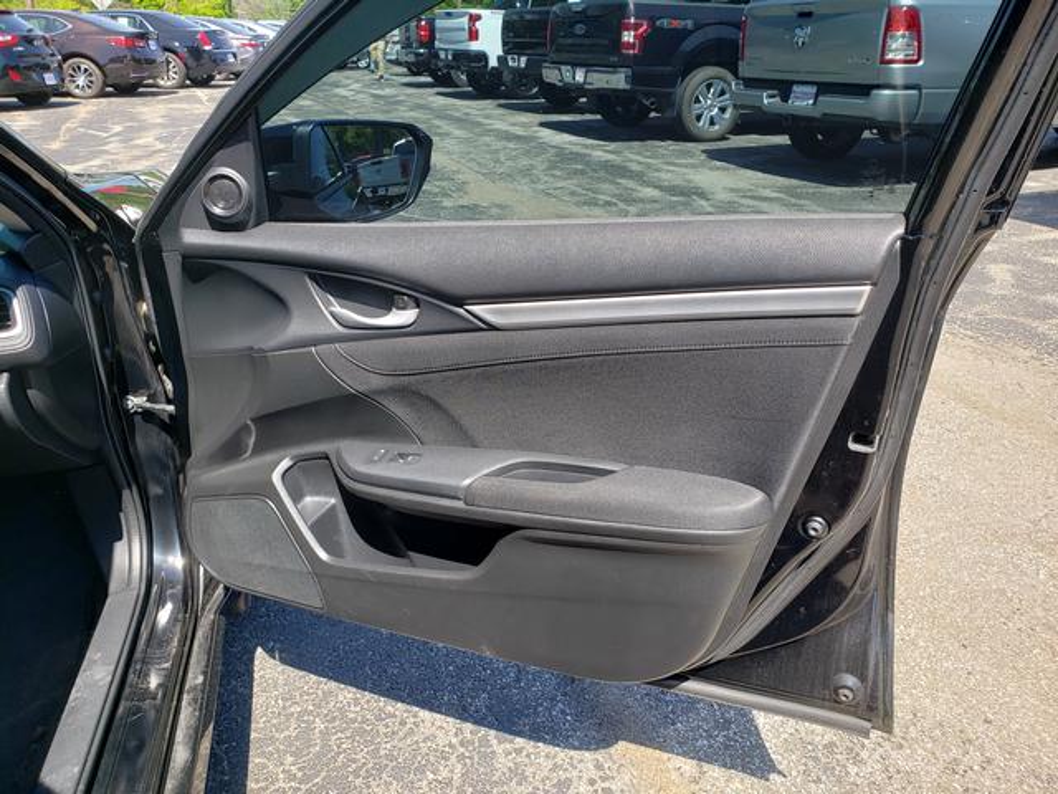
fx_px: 795
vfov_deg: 53.1
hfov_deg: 67.3
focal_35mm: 26
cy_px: 397
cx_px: 529
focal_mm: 4.3
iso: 50
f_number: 2.4
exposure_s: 1/452
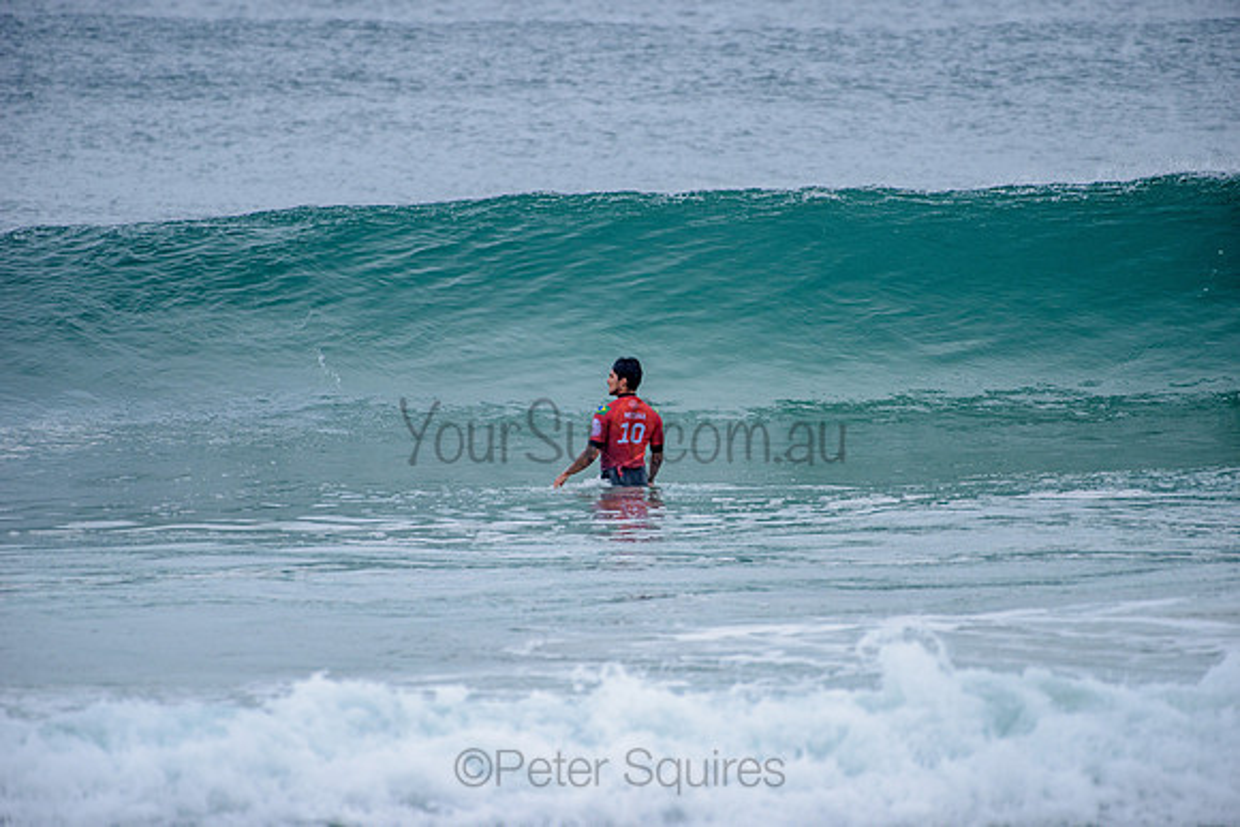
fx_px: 17225
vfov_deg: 2.8
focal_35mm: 500
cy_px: 414
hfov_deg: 4.1
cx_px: 620
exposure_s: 1/2000
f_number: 5.6
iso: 250
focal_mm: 500
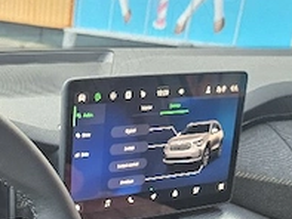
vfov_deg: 19.4
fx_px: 591
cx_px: -24
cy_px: 284
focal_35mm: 70
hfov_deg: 25.8
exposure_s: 1/101
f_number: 1.8
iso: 160
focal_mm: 5.4
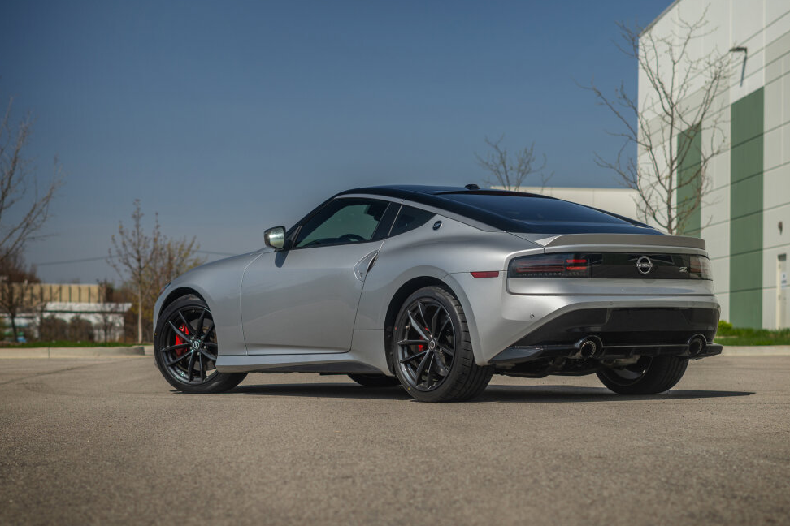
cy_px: 259
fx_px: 1777
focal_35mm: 81
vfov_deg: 16.9
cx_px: 423
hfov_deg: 25.1
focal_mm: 50
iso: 100
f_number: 2.8
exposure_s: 1/1000
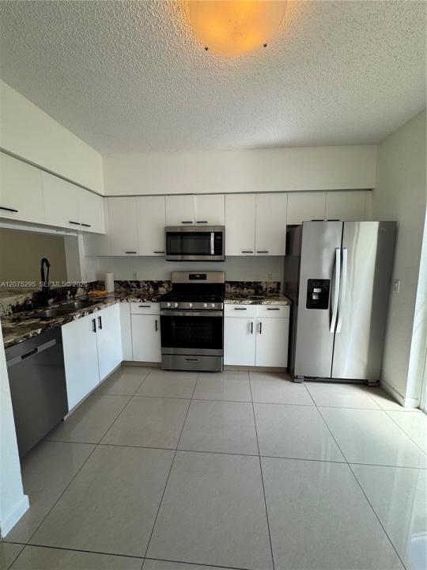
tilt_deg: -6.8
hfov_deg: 85.7
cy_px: 285
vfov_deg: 102.1
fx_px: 230
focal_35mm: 14
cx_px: 214
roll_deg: +0.7
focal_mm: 2.22
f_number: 2.2
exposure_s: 1/120
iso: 80
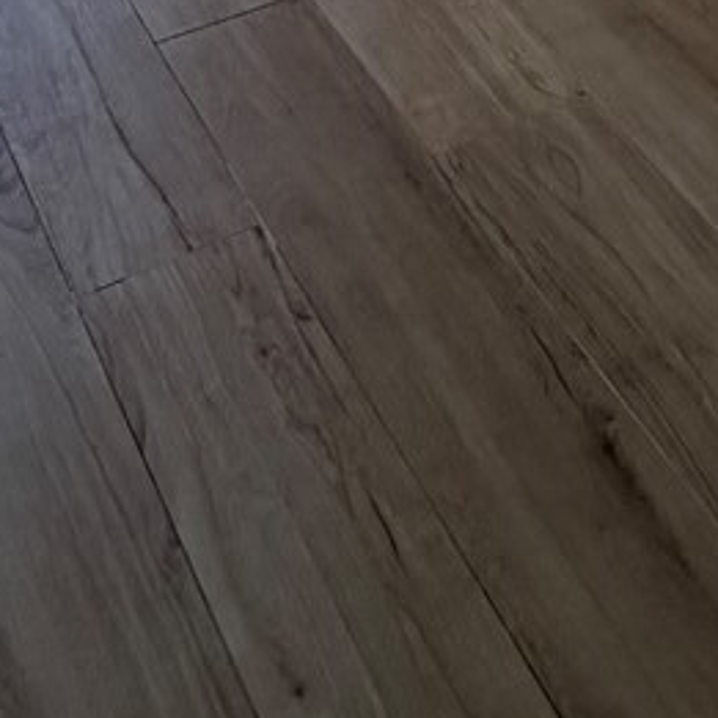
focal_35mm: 76
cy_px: -985
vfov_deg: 14.8
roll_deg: +1.6
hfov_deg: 22.8
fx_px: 1783
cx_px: 358
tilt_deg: -4.3
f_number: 2.2
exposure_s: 1/226
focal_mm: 2.22
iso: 40
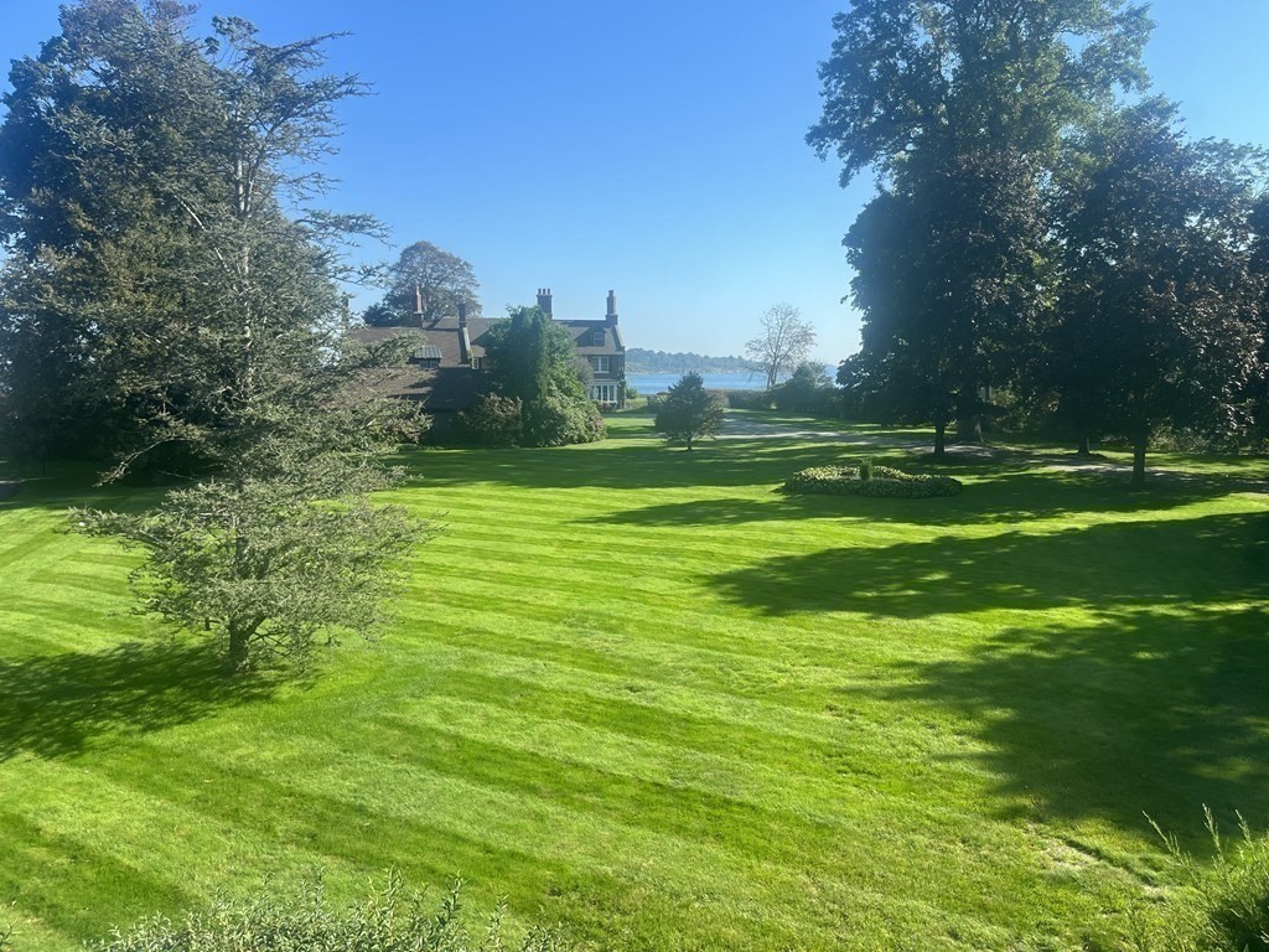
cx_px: 634
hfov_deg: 67.3
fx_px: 953
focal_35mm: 26
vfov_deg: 53.1
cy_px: 476
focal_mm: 5.1
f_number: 1.6
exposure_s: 1/1600
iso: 50
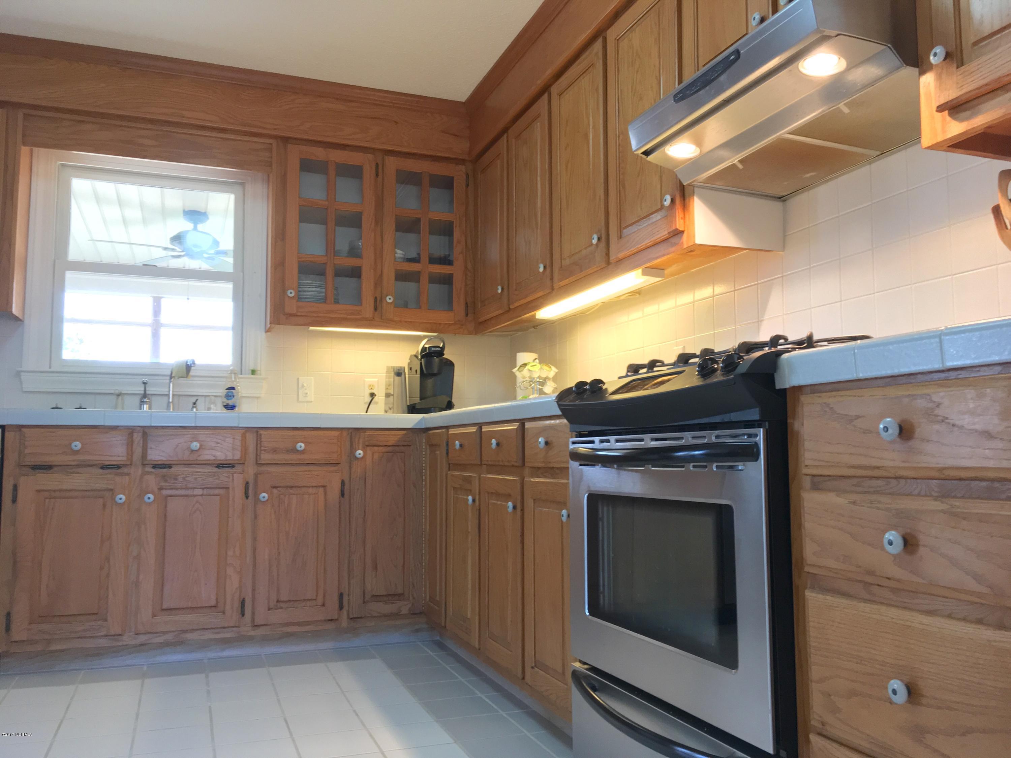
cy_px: 379
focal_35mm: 29
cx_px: 506
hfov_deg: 61.7
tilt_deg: +4.6
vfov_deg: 48.2
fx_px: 847
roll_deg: +0.1
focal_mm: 4.15
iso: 100
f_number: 2.2
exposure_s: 1/30
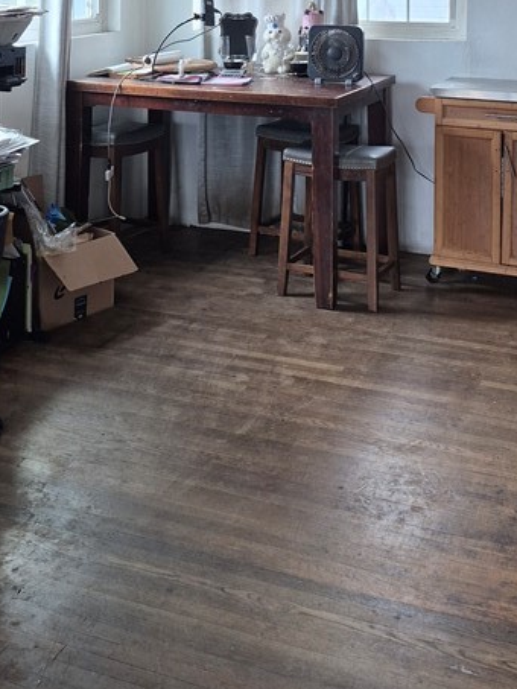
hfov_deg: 28.0
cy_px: 18
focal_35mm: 52
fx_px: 1035
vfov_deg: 33.9
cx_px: 230
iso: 100
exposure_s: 1/53
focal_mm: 5.4
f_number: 1.8
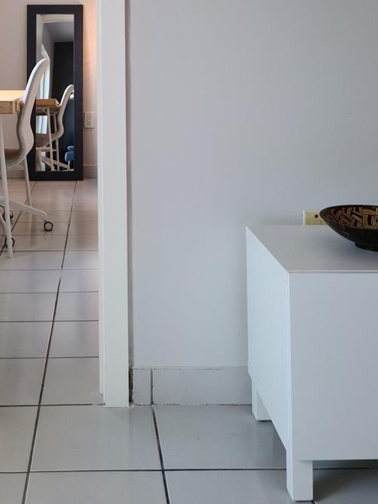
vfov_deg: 36.2
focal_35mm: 50
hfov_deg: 28.8
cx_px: 104
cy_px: 65
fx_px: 728
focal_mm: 5.9
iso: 100
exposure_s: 1/60
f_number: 2
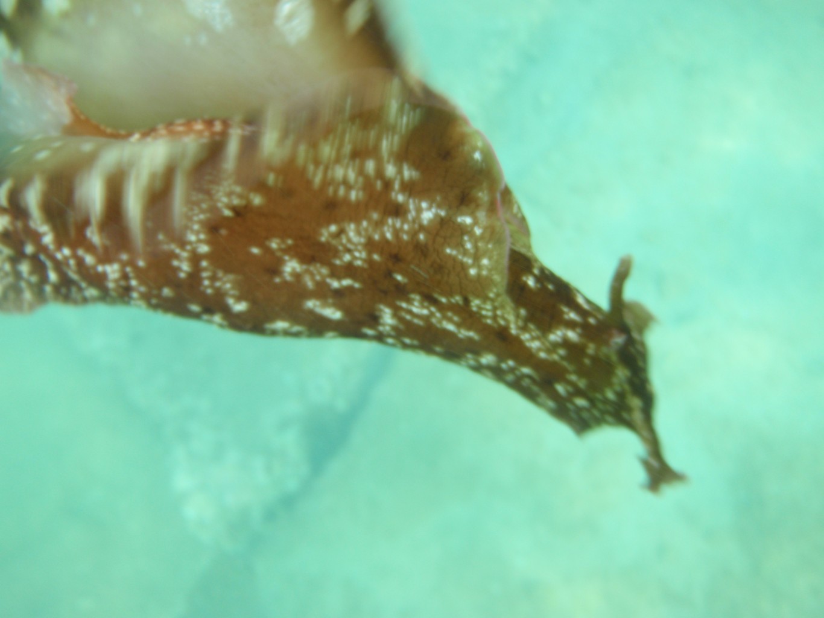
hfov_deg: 63.5
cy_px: 309
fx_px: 666
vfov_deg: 49.7
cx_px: 412
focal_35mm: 28
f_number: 3.5
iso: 64
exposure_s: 1/30
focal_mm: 5
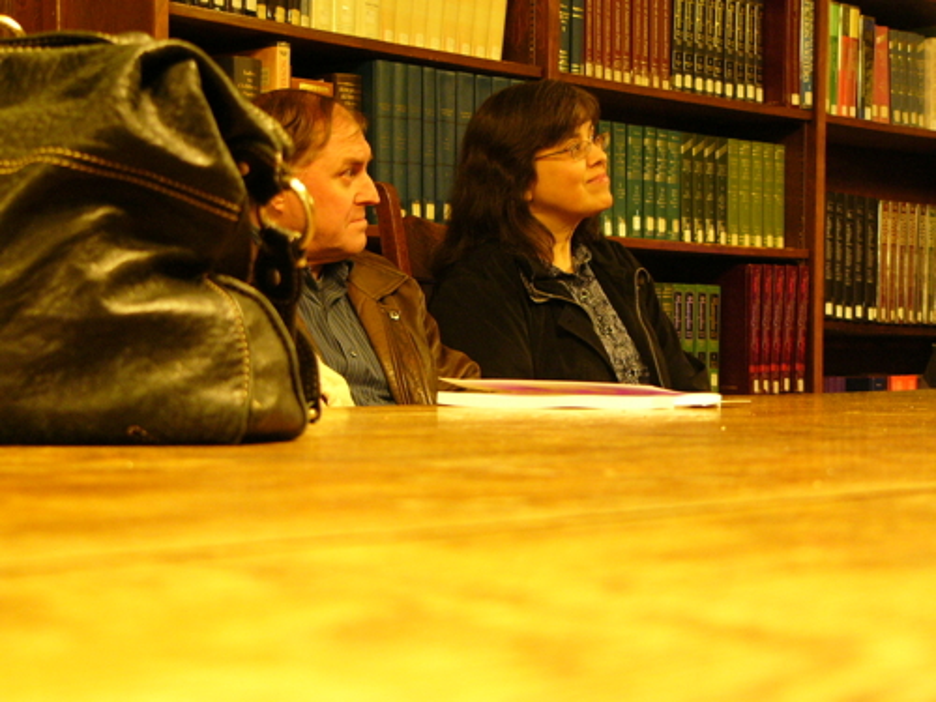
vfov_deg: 19.6
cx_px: 468
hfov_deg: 26.0
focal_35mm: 75
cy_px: 351
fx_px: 2028
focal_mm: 12.5
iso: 200
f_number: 2.8
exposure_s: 1/4
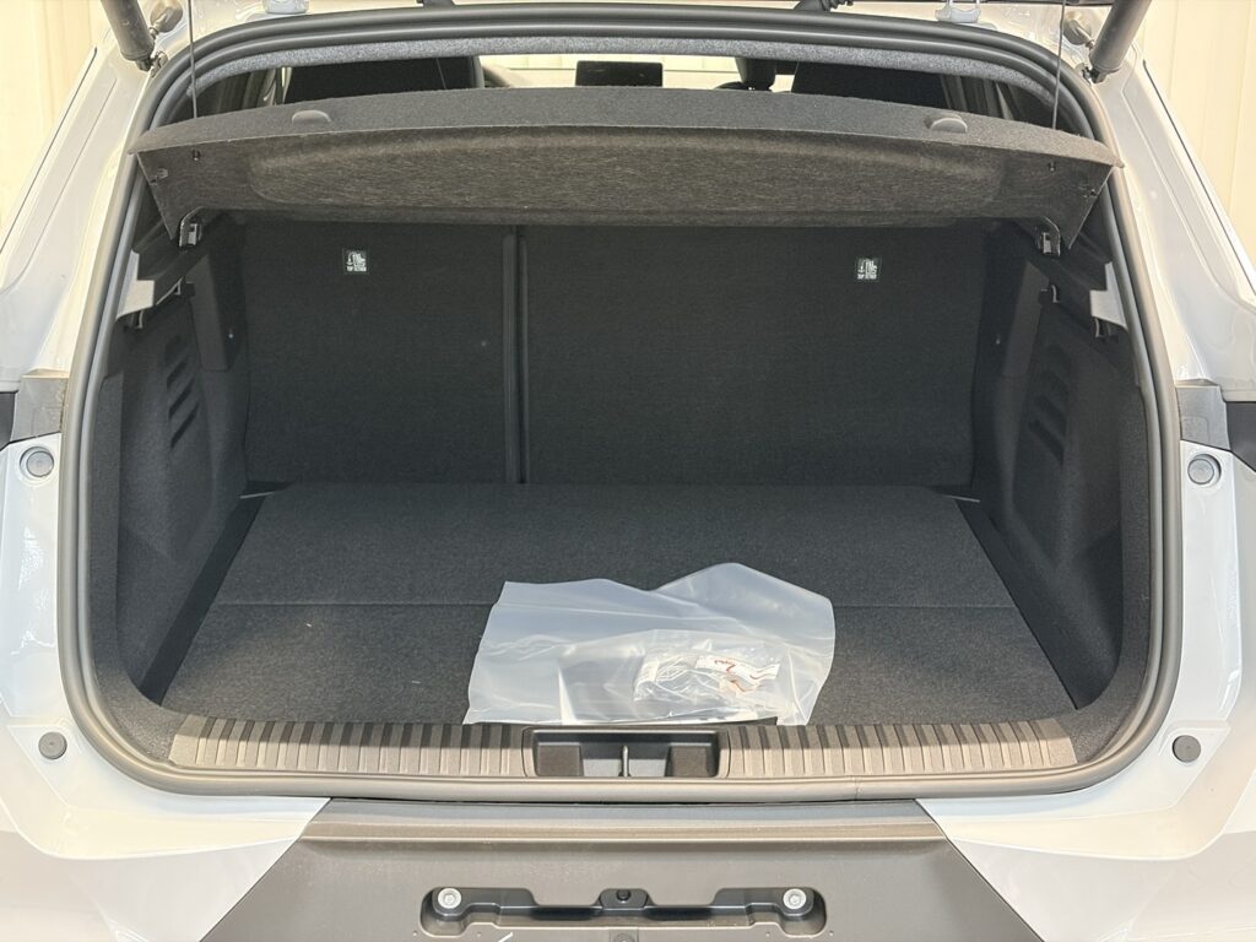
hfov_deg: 36.8
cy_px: 471
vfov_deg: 28.0
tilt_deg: -17.9
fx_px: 1887
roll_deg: -0.6
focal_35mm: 52
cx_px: 628
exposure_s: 1/25
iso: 320
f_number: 1.6
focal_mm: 5.96
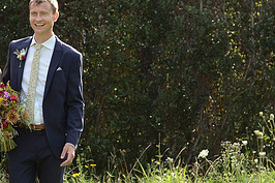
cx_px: -24
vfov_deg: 4.9
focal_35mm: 281
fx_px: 2145
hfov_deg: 7.3
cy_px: 96
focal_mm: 86
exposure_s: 1/320
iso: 400
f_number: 5
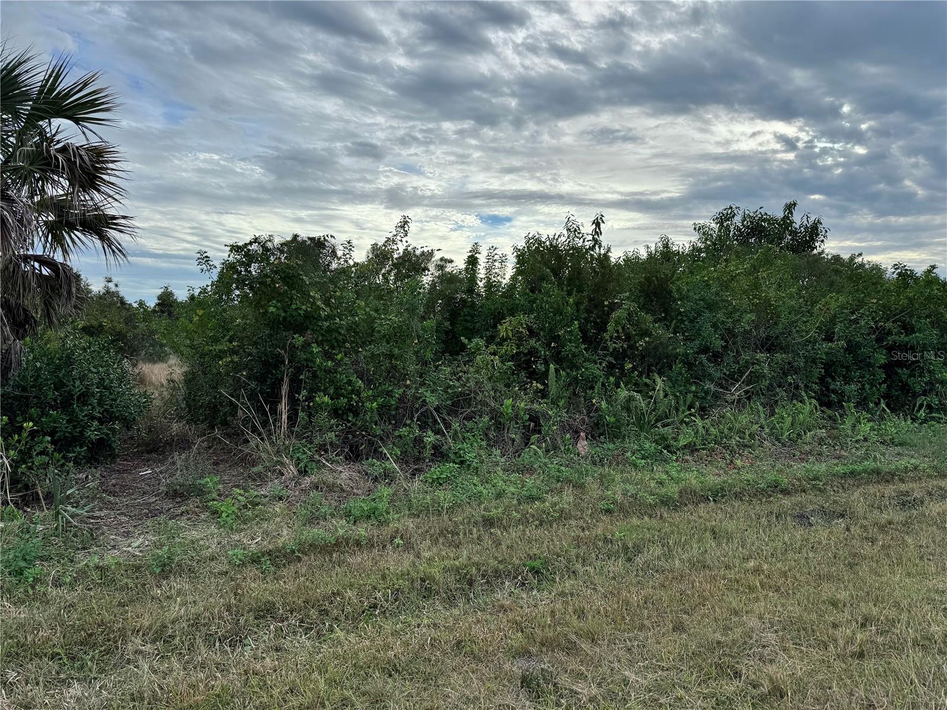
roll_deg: -1.1
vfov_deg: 56.8
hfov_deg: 71.6
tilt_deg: -2.2
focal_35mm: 24
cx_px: 474
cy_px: 355
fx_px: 657
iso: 80
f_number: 1.78
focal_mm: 6.76
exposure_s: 1/3096
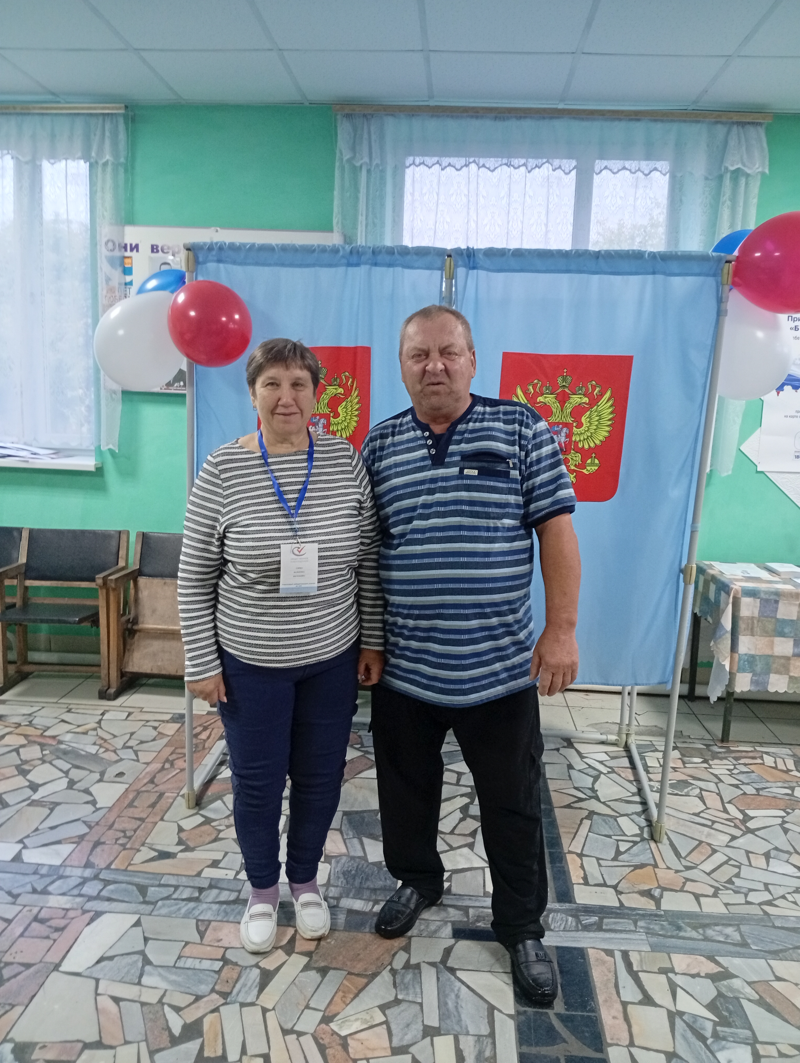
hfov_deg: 51.5
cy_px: 532
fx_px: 830
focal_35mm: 27
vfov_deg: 65.2
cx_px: 400
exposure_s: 1/33.3
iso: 567
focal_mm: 3.98
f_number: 1.8
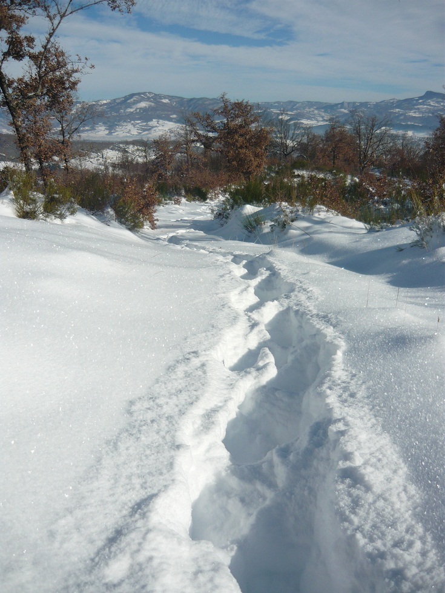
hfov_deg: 42.9
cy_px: 296
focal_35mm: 33
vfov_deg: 55.4
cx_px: 222
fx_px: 566
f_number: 8
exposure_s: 1/500
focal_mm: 5.5
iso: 100
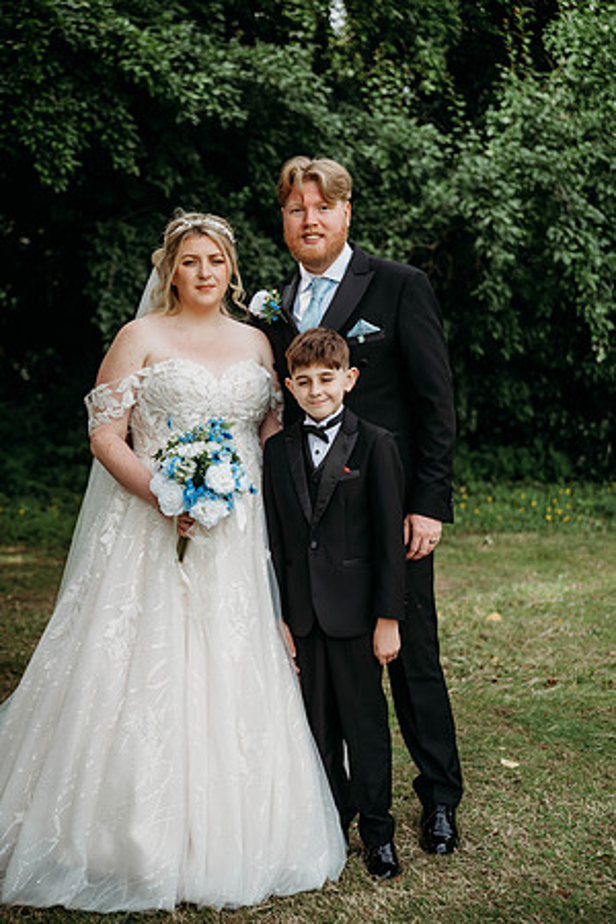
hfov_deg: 23.4
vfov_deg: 34.5
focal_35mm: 58
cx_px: 308
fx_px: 1489
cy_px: 462
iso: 400
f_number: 2.8
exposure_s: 1/2500
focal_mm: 58
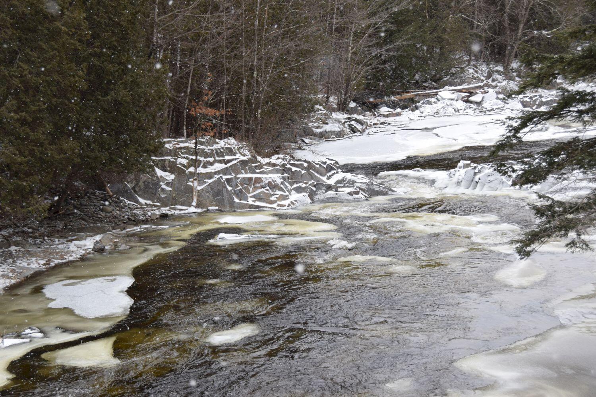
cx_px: 298
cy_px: 198
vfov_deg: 19.7
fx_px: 1142
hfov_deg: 29.2
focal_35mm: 69
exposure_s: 1/200
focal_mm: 46
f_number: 7.1
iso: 400
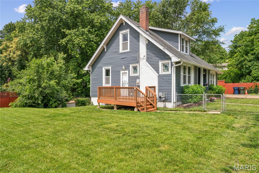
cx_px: 130
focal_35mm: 23
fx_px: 165
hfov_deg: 76.4
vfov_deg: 55.3
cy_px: 86
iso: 100
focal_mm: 22.9
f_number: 22
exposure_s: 1/20
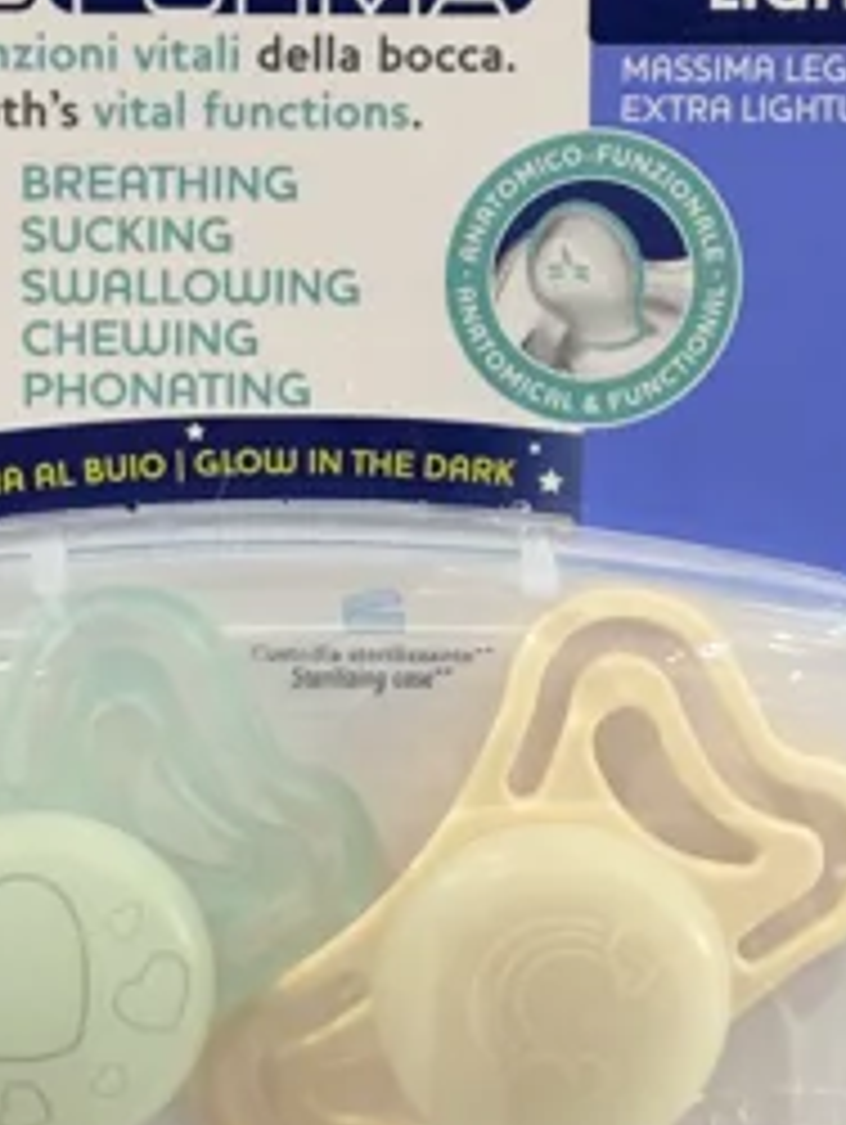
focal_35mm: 133
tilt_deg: -16.3
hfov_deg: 11.2
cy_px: 544
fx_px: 4327
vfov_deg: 14.8
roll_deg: -1.9
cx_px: 302
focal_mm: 5.96
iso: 80
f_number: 1.6
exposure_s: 1/100
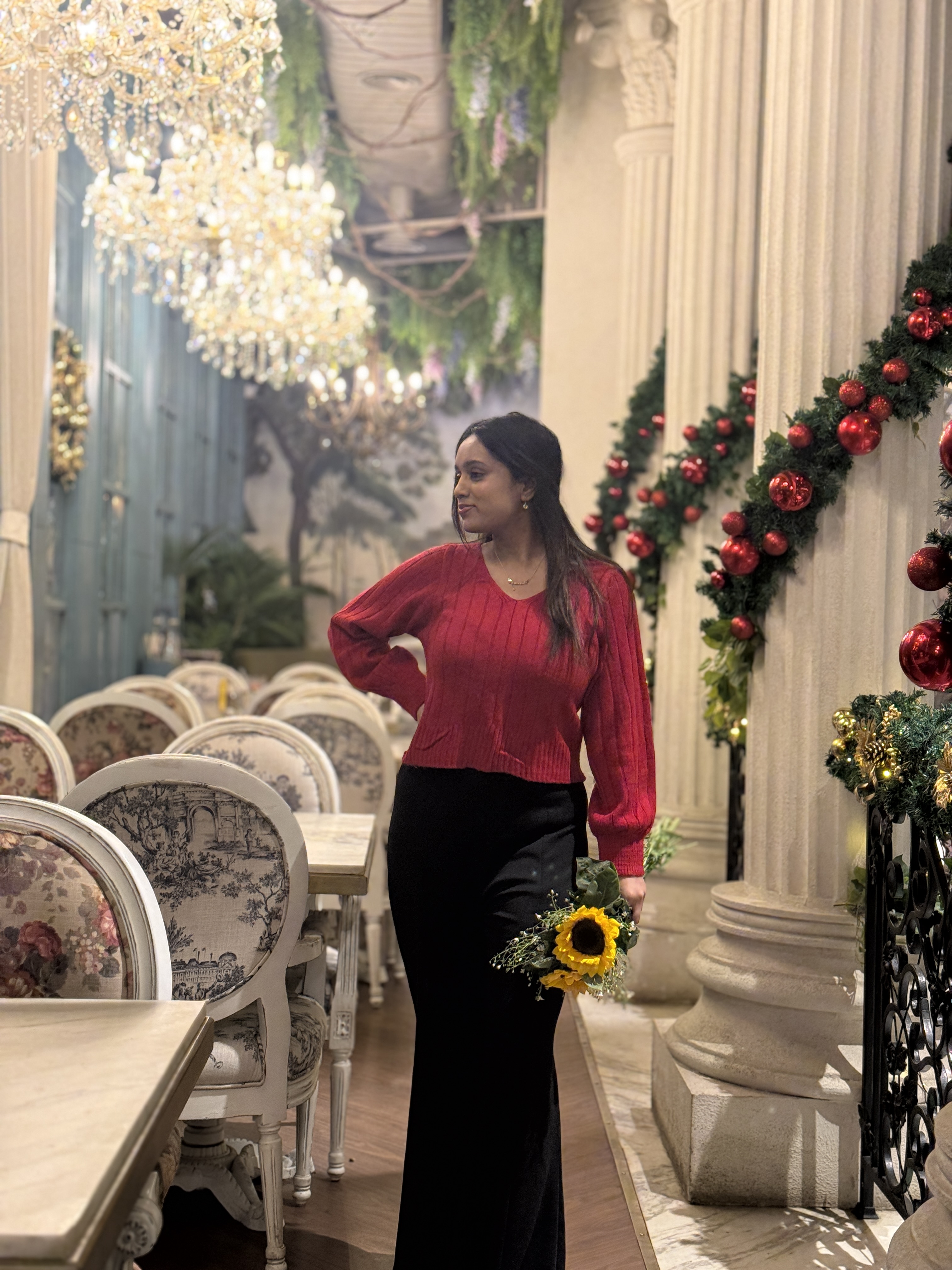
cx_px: 476
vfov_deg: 39.7
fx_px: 1760
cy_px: 635
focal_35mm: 48
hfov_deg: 30.3
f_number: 1.78
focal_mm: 6.76
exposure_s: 1/50
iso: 250
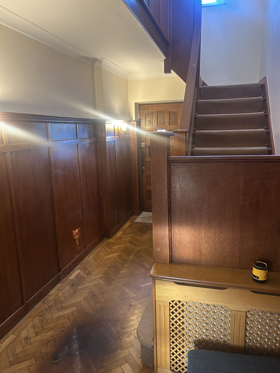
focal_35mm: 26
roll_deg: +1.7
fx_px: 280
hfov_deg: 53.1
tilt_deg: -10.7
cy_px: 186
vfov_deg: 67.3
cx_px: 140
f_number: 1.5
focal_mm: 5.7
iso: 320
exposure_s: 1/50
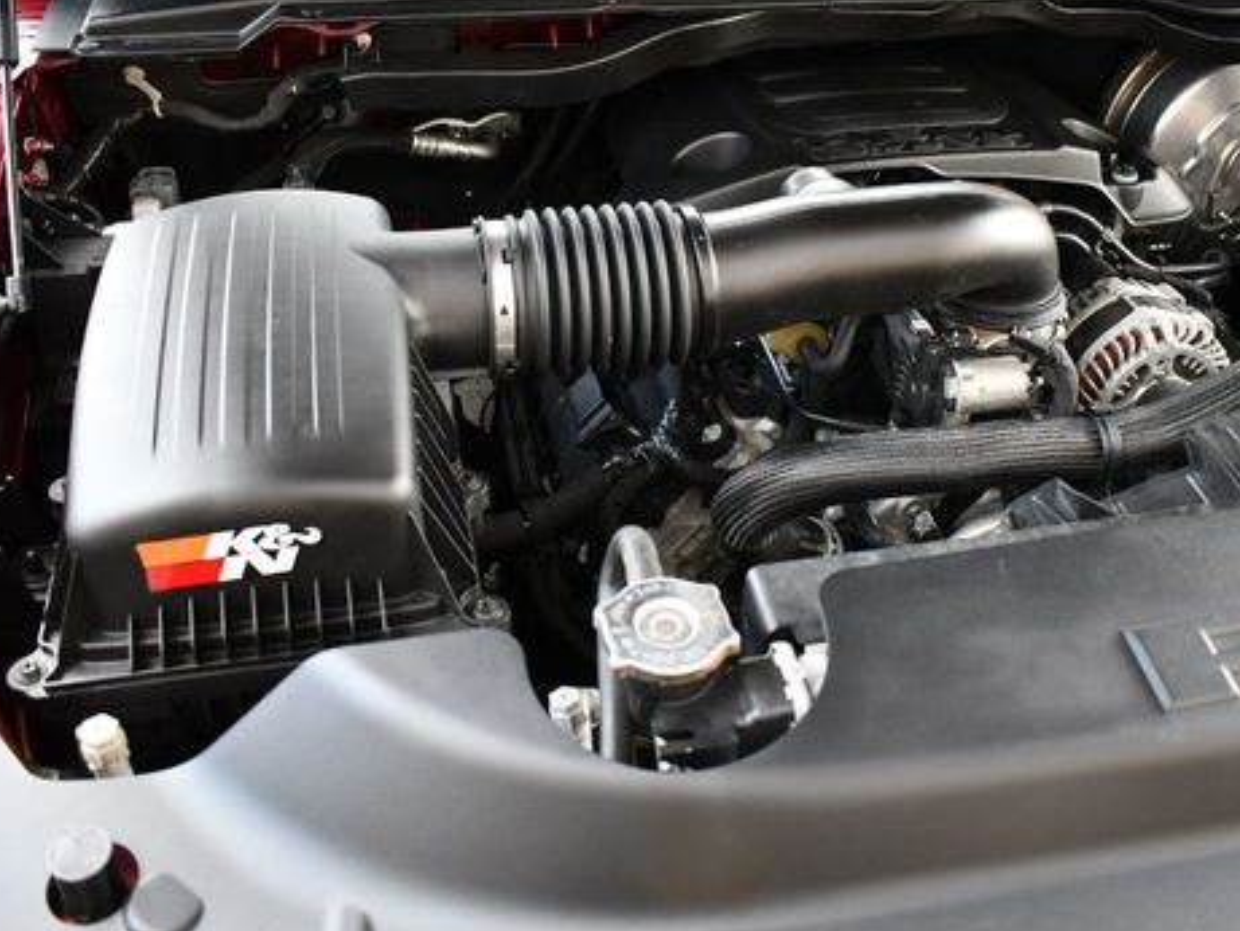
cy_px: 369
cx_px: 689
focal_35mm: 36
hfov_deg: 51.2
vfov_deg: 39.5
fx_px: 1290
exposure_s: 1/200
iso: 800
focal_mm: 18
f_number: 3.5
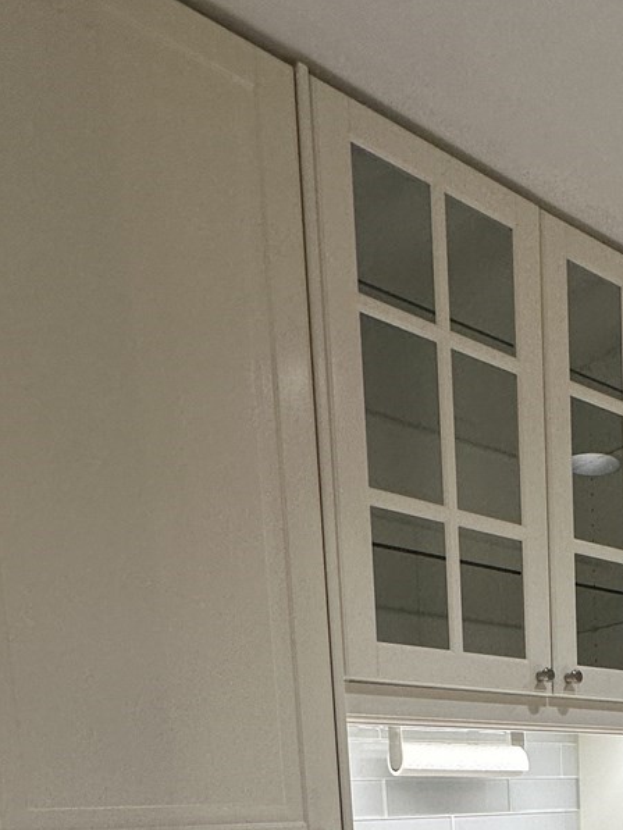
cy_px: 909
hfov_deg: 36.1
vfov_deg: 41.2
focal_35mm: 36
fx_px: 864
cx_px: 610
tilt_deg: -7.3
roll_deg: +0.4
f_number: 2.2
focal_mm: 2.22
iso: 125
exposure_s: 1/120
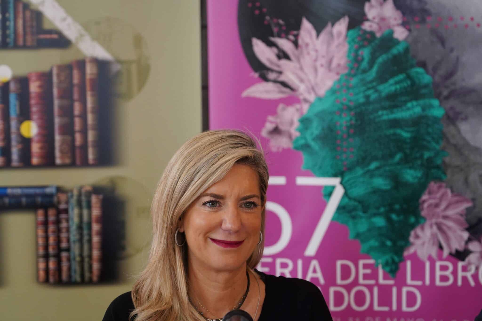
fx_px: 1406
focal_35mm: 105
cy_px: 160
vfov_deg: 13.0
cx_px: 241
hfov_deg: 19.5
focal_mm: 105
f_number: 5
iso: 2500
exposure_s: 1/160
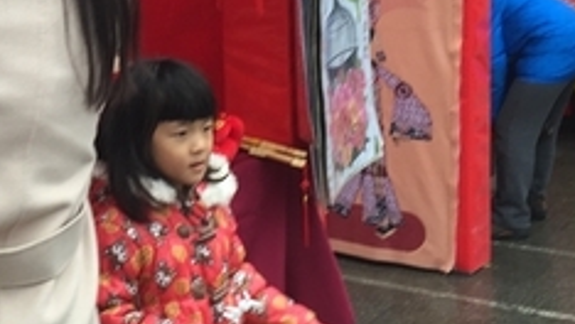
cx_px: 22
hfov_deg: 25.1
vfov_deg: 14.6
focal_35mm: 81
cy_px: -22
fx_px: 1236
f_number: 2.2
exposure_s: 1/100
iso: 32
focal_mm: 4.15
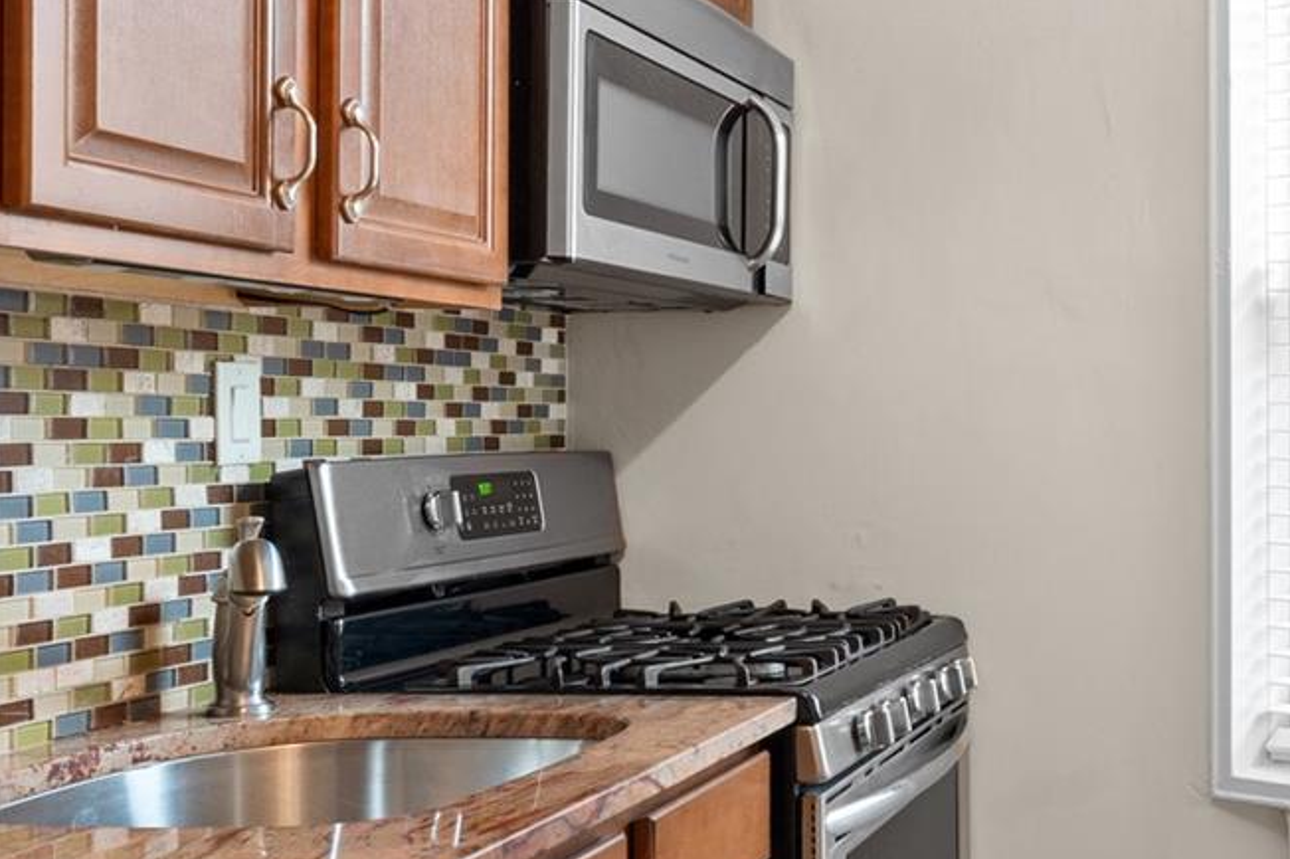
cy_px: 332
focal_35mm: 44
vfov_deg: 30.4
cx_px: 1326
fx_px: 1576
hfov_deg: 38.8
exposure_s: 1
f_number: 10
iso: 320
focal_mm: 14
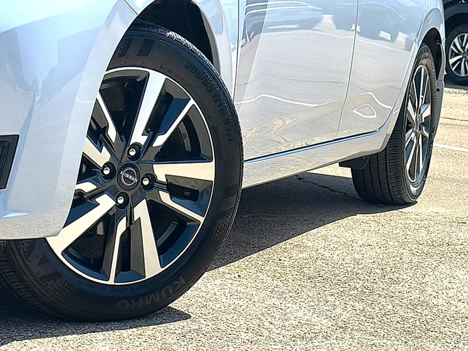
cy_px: 176
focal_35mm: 88
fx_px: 1190
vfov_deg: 16.8
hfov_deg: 22.3
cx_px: 234
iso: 80
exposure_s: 1/5618
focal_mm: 6.86
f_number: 1.78
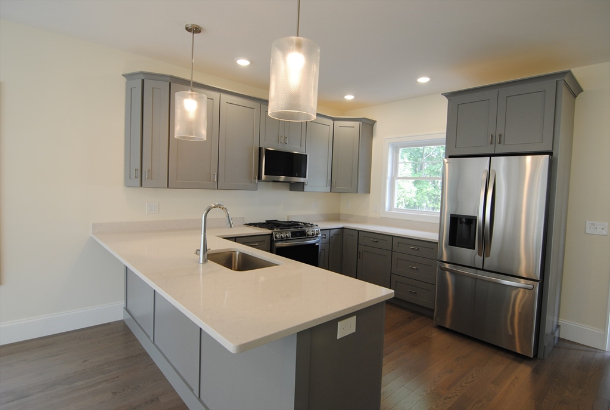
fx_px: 331
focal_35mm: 20
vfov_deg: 63.4
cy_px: 205
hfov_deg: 85.3
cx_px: 305
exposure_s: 1/50
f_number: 3.5
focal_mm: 13
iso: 200
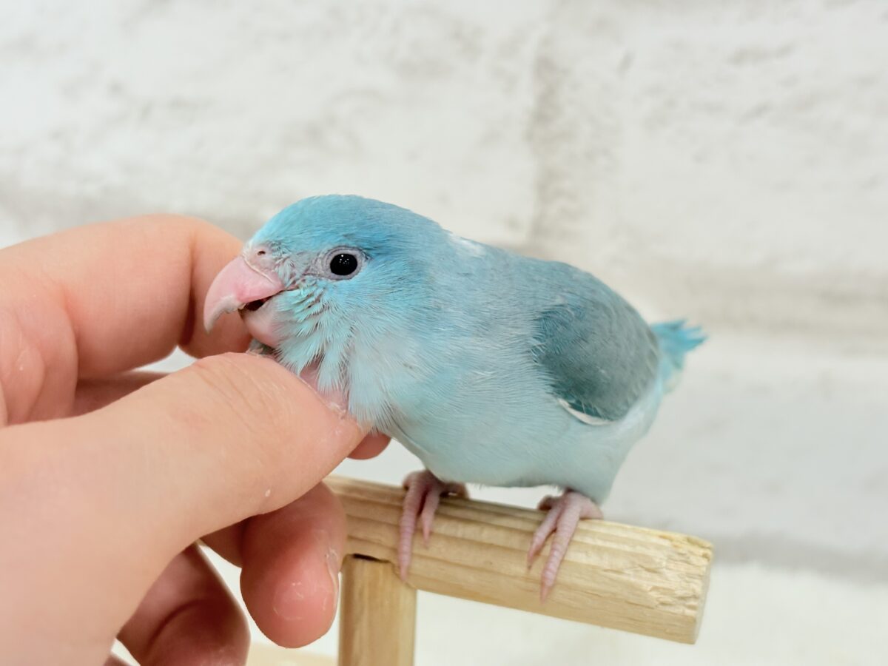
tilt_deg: -13.0
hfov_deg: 36.8
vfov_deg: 28.0
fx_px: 1334
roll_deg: -1.8
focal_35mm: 52
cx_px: 444
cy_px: 333
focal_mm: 5.96
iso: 80
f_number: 1.6
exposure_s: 1/100
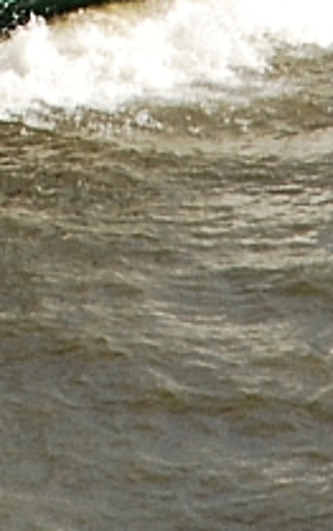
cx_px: -824
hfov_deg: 1.3
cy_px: -225
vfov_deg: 2.1
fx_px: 14657
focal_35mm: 1011
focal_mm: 135
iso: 200
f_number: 10
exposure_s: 1/200
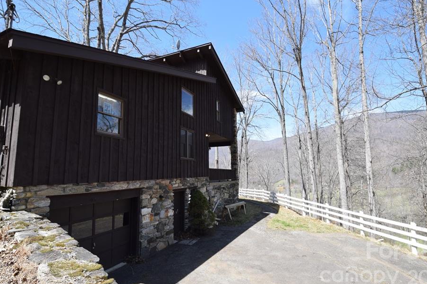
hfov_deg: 93.3
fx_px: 202
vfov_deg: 70.4
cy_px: 148
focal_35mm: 17
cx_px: 220
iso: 280
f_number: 8
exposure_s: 1/250
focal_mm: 10
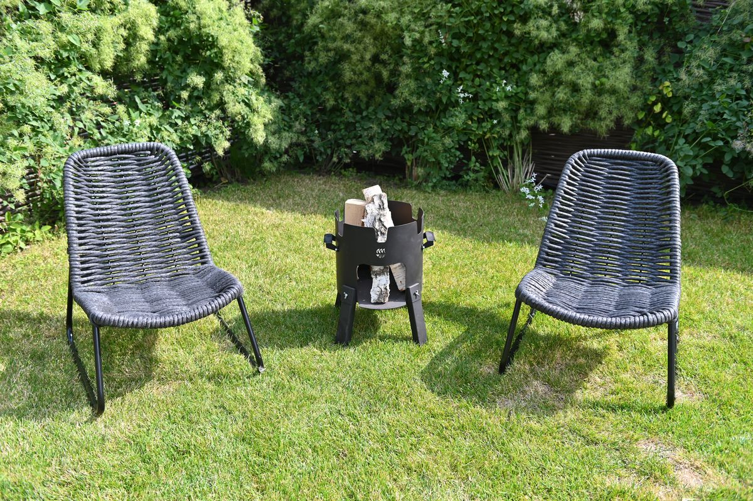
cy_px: 250
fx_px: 669
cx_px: 376
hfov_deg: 58.7
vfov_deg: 41.1
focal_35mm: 32
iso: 125
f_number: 2.8
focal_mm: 32
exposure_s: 1/640
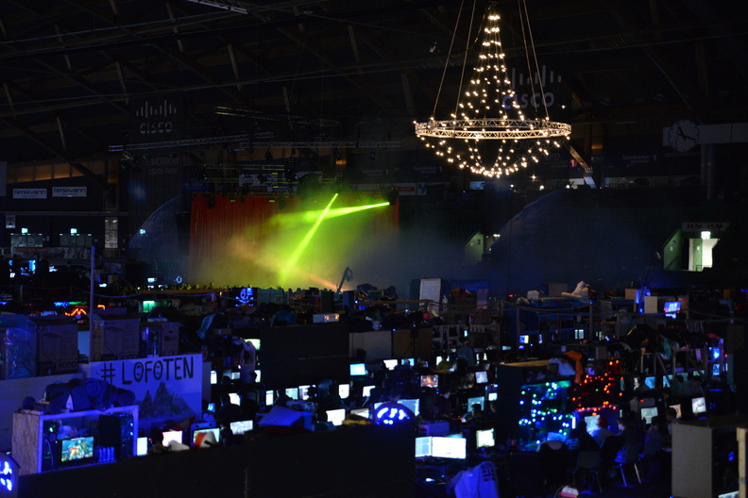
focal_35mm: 70
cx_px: 374
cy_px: 249
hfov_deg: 28.8
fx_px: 1454
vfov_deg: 19.5
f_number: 2.8
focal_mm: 70
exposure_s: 1/80
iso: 4500
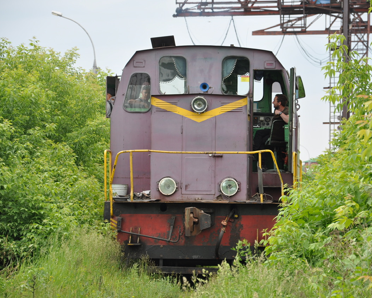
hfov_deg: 10.8
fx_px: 1967
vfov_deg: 8.7
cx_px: 209
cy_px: 149
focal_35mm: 179
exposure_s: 1/160
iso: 200
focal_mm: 105
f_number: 6.3
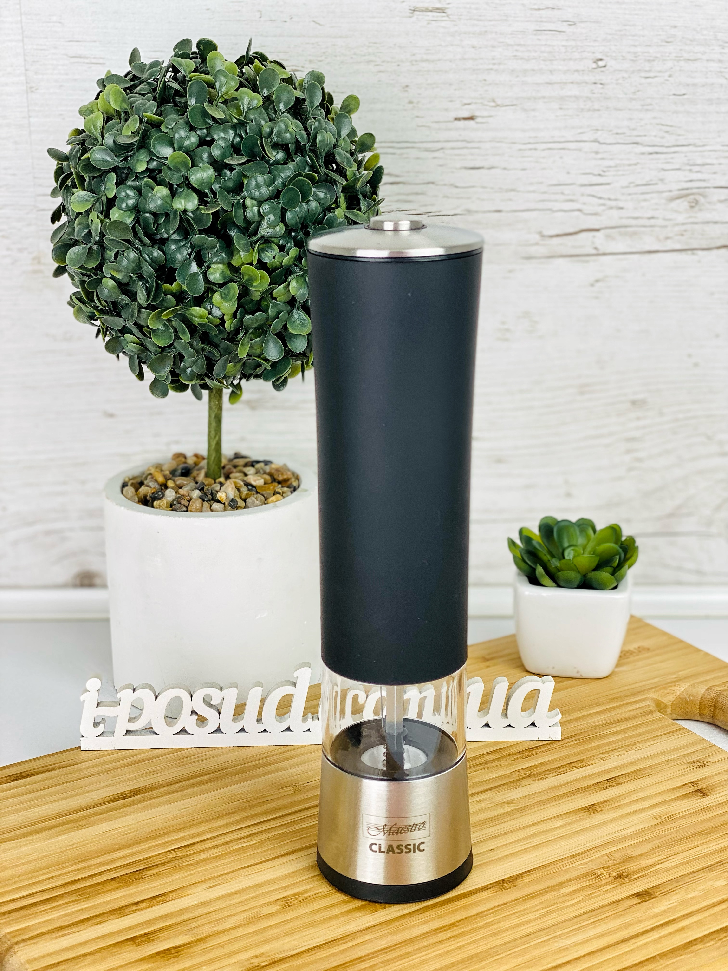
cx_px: 364
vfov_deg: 36.8
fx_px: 1458
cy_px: 486
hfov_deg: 28.0
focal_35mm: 52
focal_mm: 6
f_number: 2
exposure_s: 1/141
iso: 20
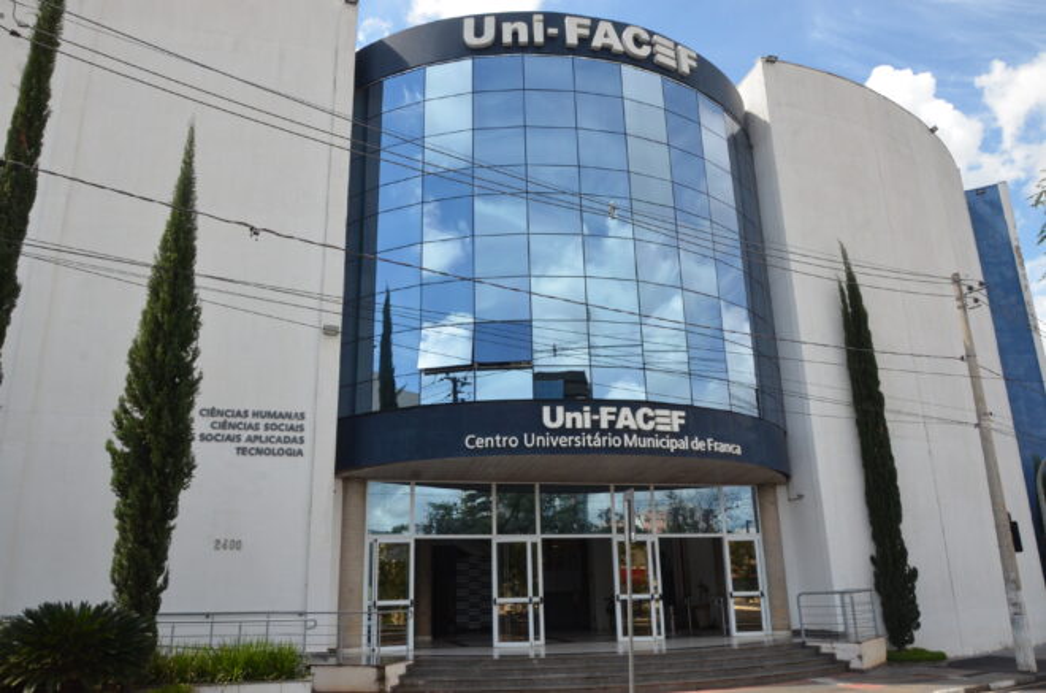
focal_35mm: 27
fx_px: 783
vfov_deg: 47.7
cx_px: 523
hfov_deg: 67.5
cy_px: 346
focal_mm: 18
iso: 800
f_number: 13
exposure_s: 1/640
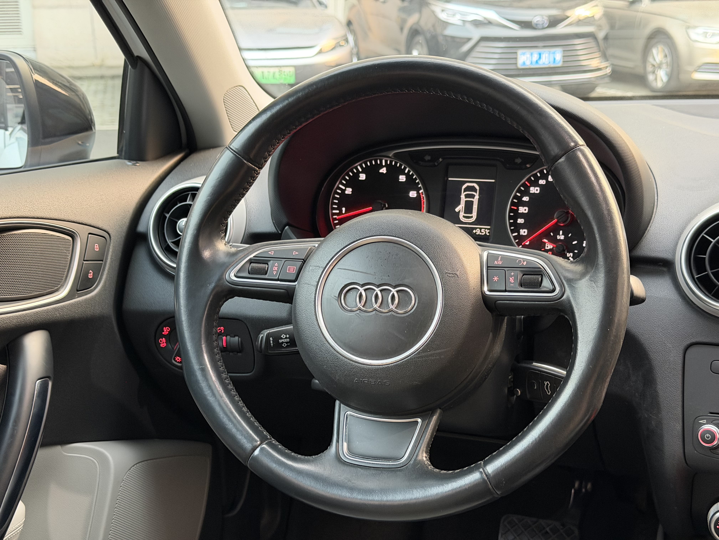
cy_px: 270
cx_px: 360
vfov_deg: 30.3
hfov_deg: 39.7
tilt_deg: -15.0
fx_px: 997
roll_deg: +0.5
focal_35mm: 48
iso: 500
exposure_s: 1/39
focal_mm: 6.76
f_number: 1.78
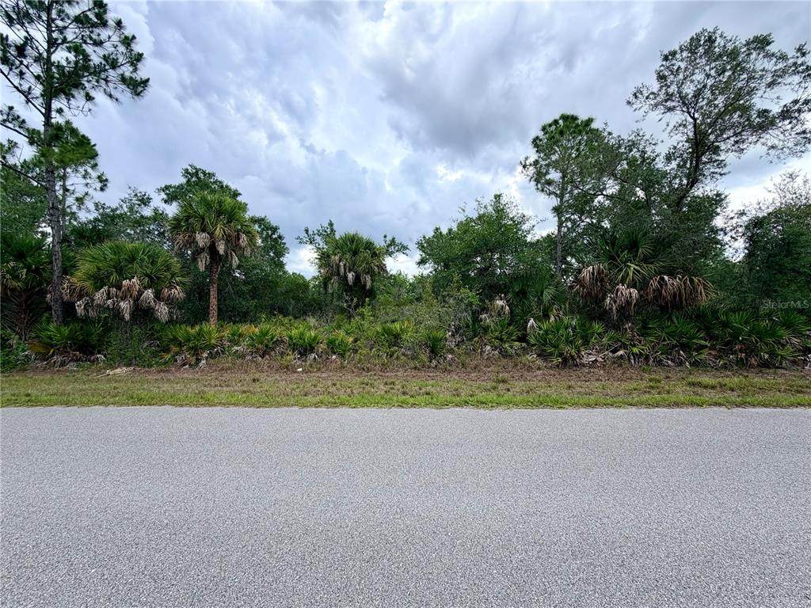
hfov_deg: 102.1
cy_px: 304
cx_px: 406
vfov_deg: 85.7
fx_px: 328
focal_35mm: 14
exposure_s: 1/770
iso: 40
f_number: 2.2
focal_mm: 2.22
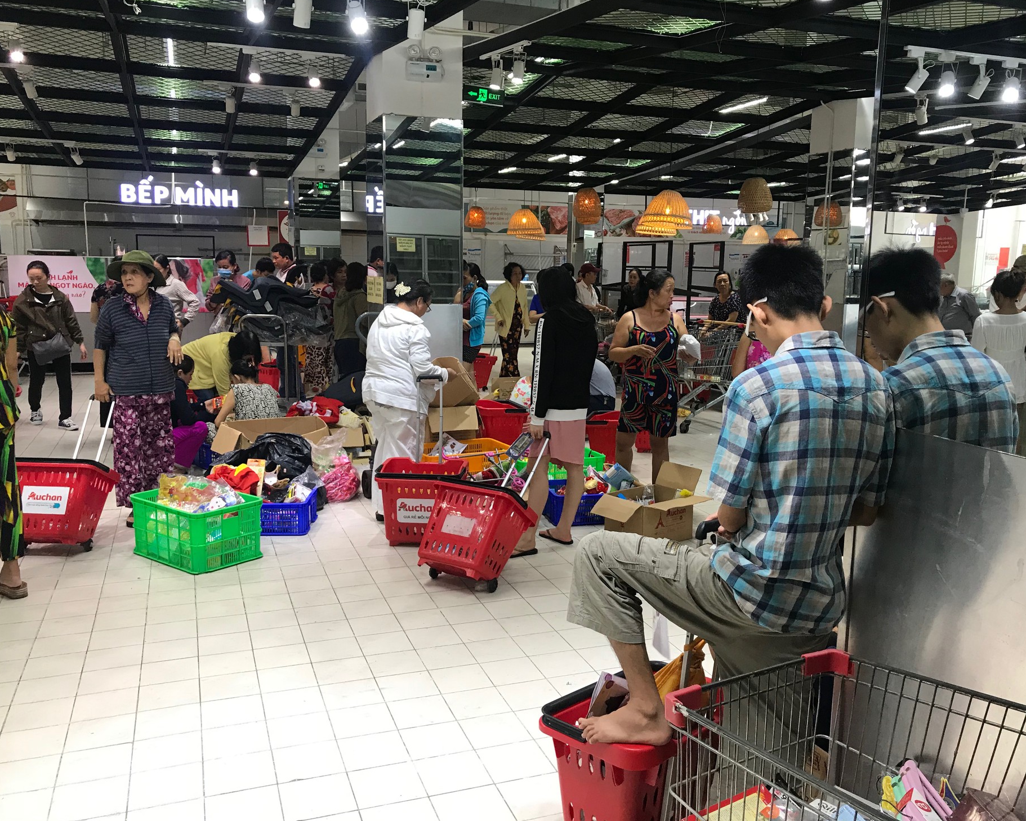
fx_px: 911
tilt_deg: -8.0
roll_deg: -0.9
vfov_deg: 48.5
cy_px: 407
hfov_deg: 58.7
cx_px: 542
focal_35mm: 30
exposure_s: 1/33
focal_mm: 3.99
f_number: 1.8
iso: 32
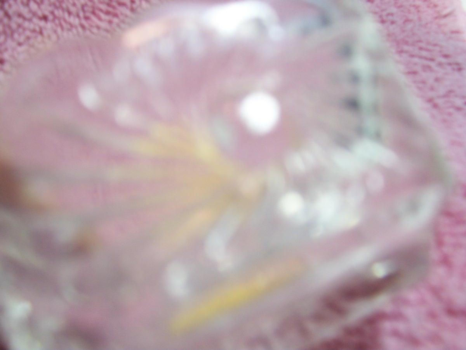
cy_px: 175
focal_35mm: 37
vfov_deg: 38.7
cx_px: 233
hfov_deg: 50.1
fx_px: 498
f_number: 2.8
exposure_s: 1/30
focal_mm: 5.6
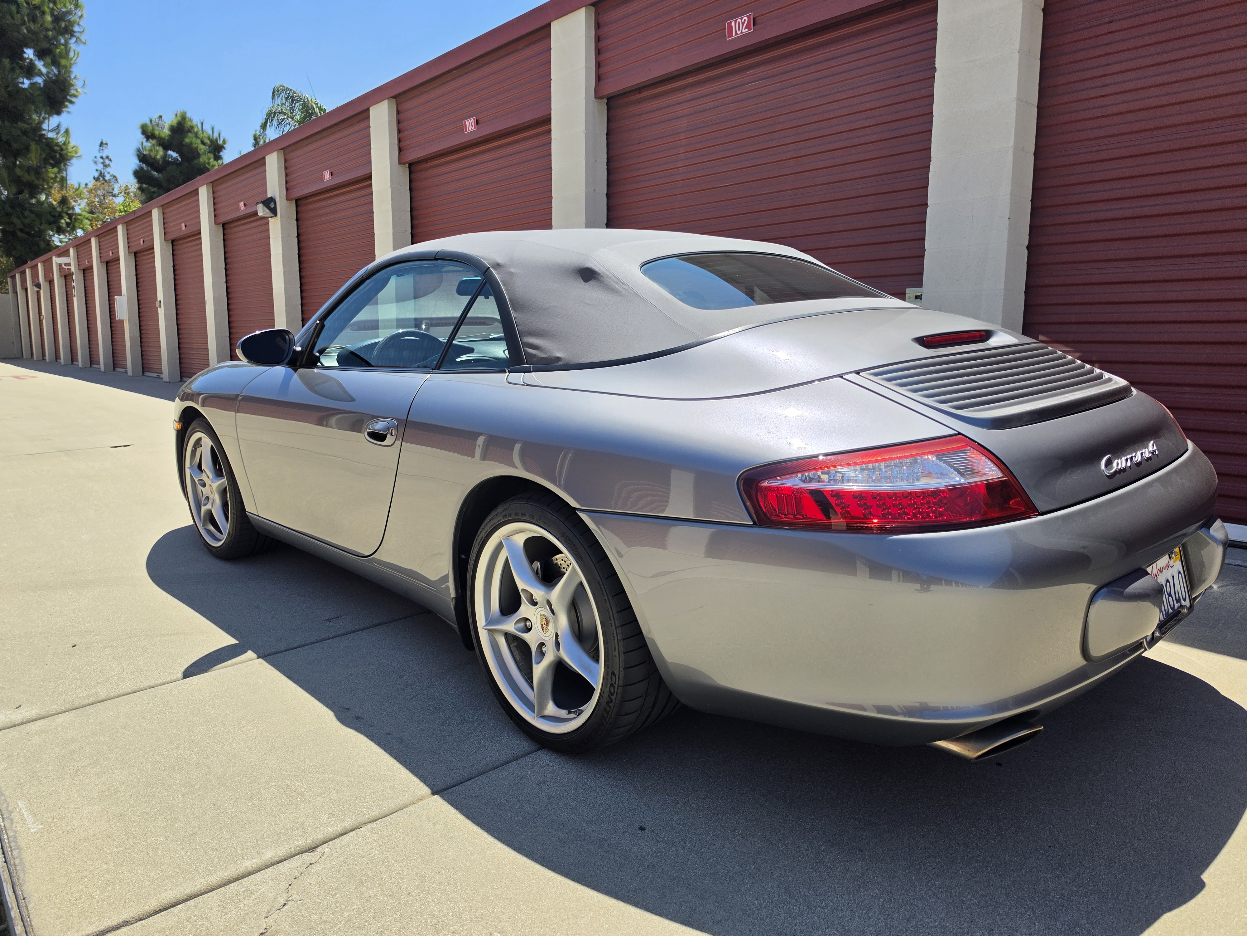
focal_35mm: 23
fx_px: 829
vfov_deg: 58.9
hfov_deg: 73.9
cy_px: 468
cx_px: 624
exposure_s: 1/7939
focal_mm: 6.5
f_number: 1.4
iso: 50
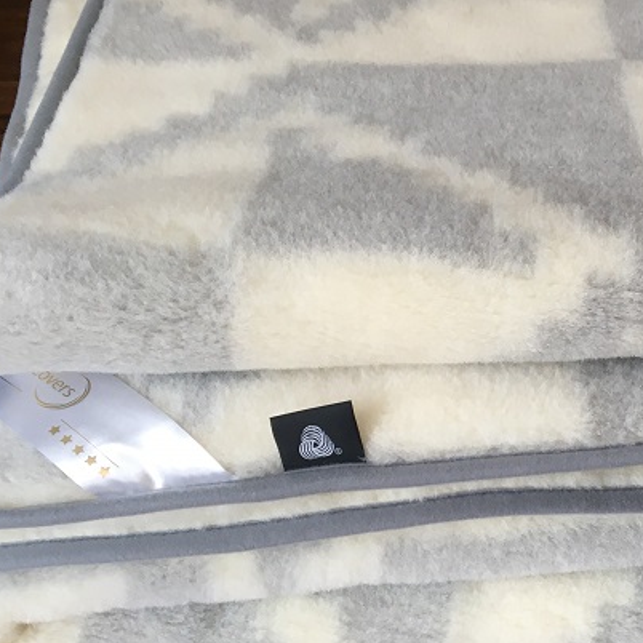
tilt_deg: -36.7
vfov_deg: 33.4
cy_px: 323
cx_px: 523
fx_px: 1072
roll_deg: -0.5
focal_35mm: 51
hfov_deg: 32.4
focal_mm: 4.15
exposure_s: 1/33
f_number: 2.2
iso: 64
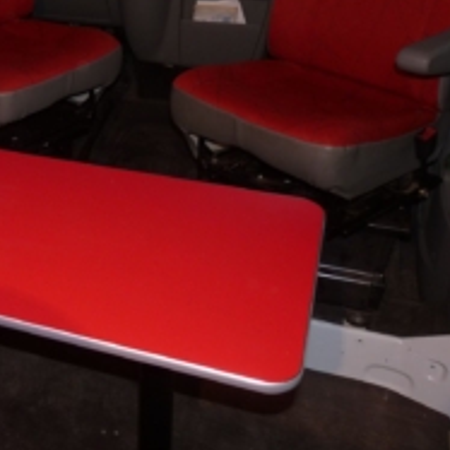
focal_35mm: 51
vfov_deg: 33.2
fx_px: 750
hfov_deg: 31.1
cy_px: 171
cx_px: 5
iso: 100
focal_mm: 4.8
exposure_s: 1/30
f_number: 2.8
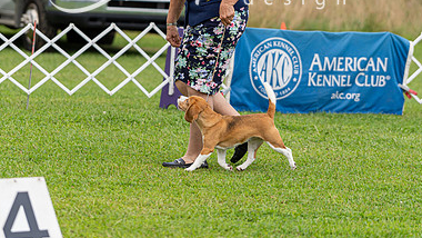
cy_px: 33
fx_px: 3112
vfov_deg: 4.4
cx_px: 208
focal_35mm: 278
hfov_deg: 7.8
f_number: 4
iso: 250
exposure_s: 1/1000
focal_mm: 174
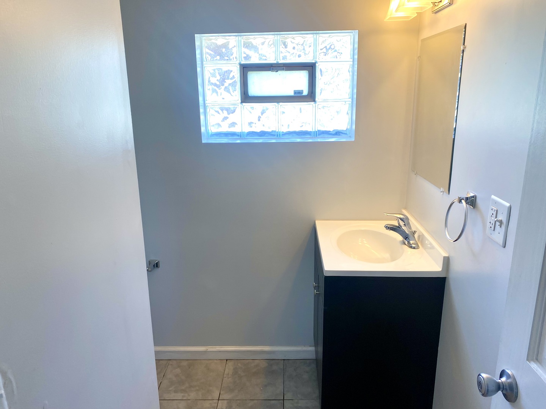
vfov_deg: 53.1
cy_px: 204
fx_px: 410
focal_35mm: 26
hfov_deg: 67.3
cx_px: 273
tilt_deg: -13.4
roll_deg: +0.1
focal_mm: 4.25
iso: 100
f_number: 1.8
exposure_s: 1/120
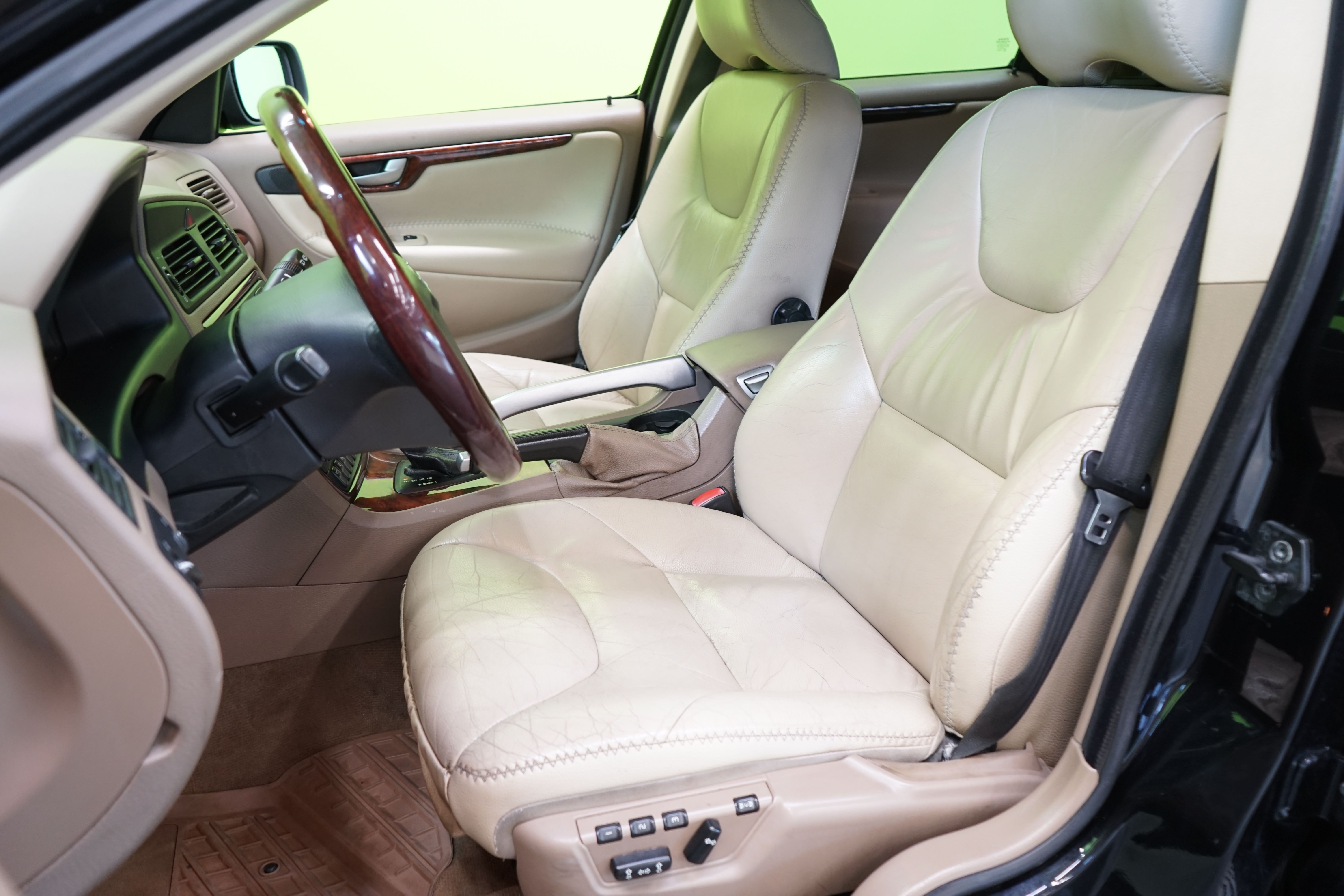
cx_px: 672
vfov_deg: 46.4
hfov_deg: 65.5
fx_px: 1045
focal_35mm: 28
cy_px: 448
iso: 800
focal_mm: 28
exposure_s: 1/13
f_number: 4.5
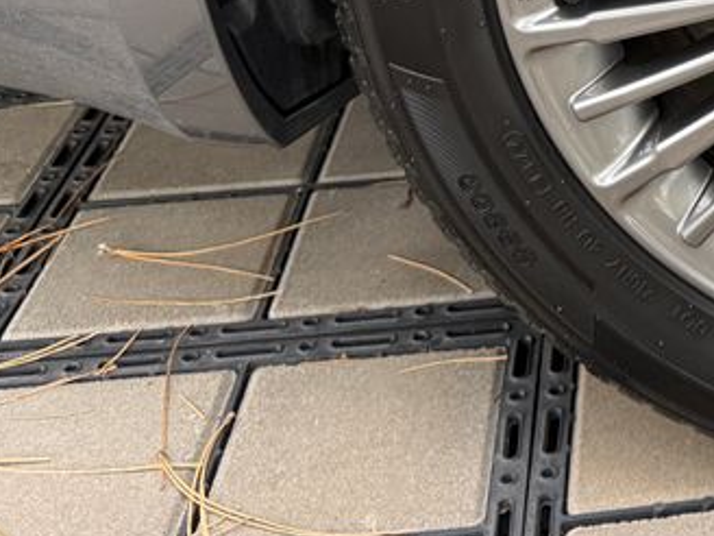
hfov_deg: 23.1
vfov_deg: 18.0
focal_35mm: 75
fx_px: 1547
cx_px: 927
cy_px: -218
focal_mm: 6.76
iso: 64
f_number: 1.78
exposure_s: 1/121
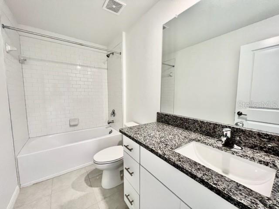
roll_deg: +0.0
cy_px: 104
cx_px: 140
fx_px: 105
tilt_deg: -6.2
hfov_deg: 106.2
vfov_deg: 89.9
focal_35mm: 13
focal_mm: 1.57
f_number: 1.8
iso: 200
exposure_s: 1/60
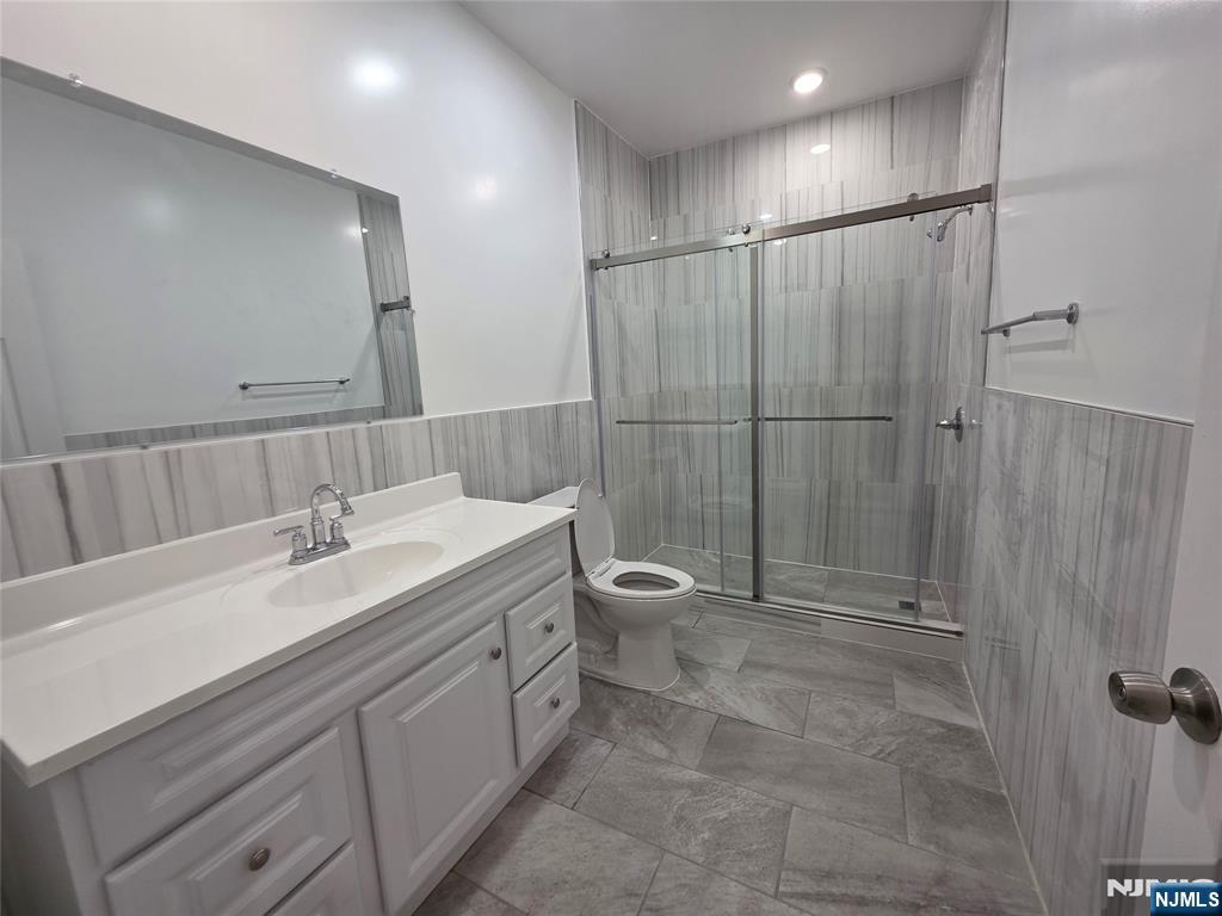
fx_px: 459
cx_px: 611
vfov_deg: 89.9
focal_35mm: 13
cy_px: 458
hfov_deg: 106.2
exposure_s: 1/120
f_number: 1.9
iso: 125
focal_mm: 2.2
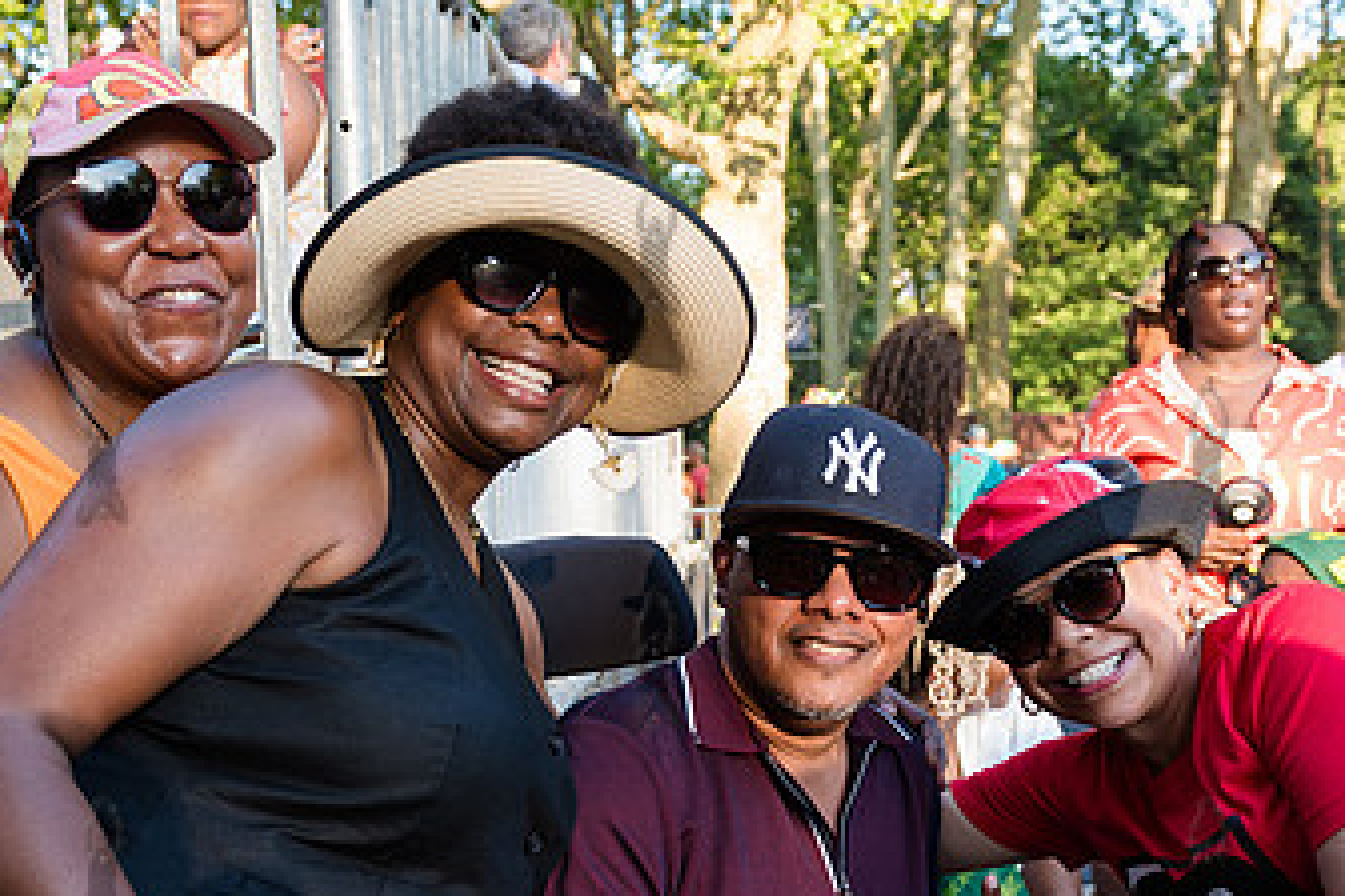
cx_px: 741
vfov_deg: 25.5
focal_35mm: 52
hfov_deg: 38.2
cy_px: 716
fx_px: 1943
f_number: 3.5
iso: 400
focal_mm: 24
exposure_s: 1/200
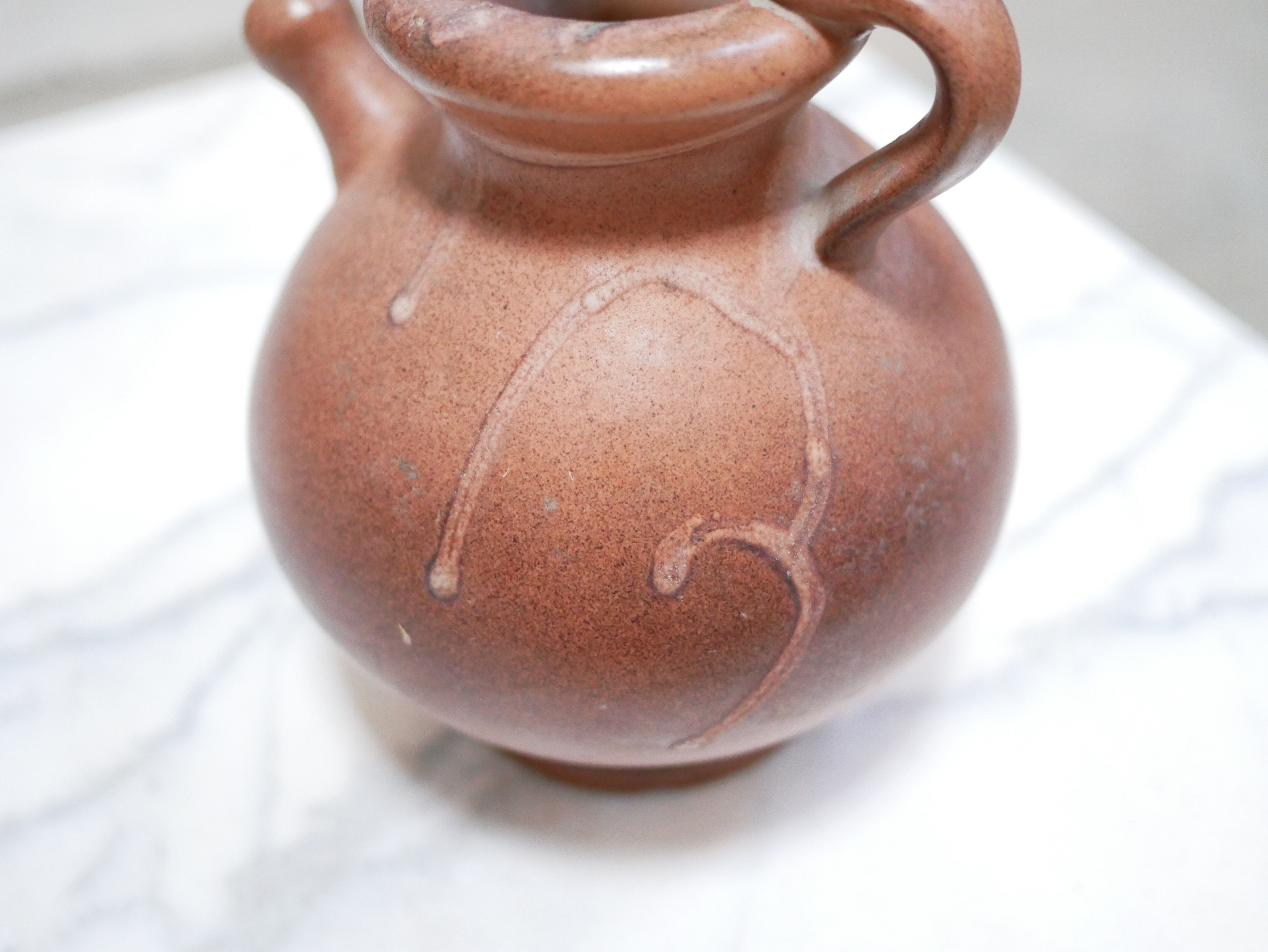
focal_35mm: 40
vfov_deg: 36.0
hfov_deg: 46.8
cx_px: 634
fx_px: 1466
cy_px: 476
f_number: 1.7
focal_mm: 20
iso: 2000
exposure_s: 1/60
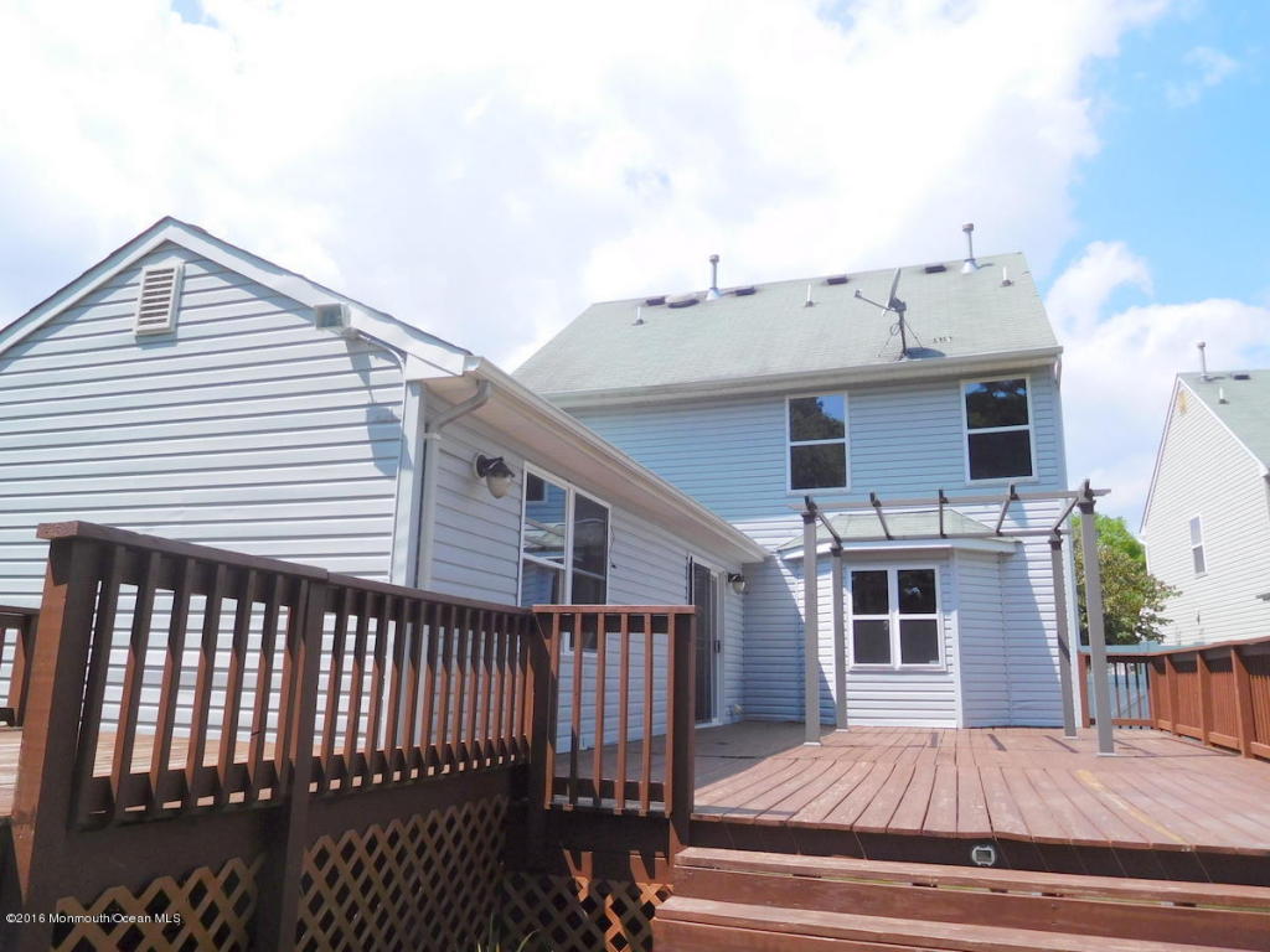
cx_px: 635
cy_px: 476
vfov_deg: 54.9
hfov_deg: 69.4
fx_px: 917
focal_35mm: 25
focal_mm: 4.5
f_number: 3.4
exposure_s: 1/1500
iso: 125
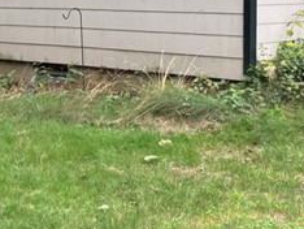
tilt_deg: +0.4
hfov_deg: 18.5
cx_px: 248
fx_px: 923
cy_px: -16
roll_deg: +0.2
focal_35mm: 105
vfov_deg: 13.9
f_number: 1.78
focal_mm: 6.76
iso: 80
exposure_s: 1/221
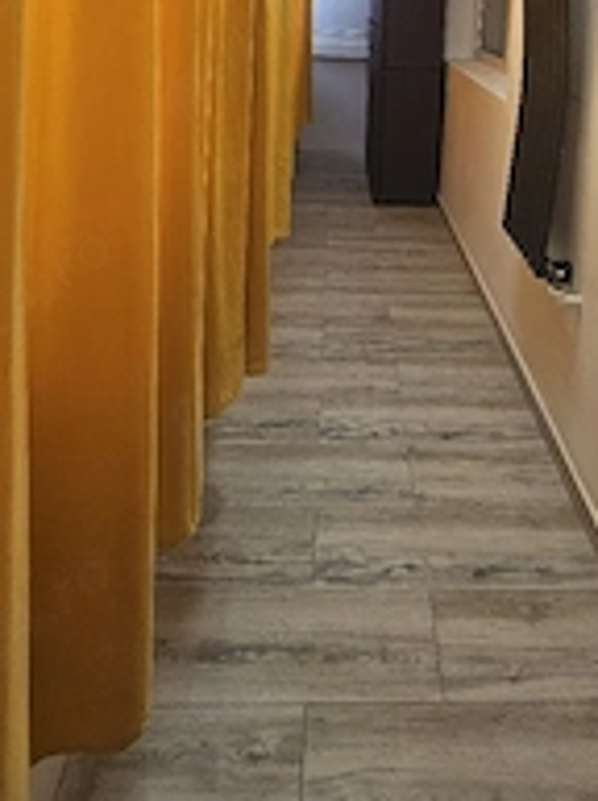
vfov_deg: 55.3
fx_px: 624
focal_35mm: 27
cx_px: 382
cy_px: 58
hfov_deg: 50.6
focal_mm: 2.2
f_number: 2.2
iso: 50
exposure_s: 1/101
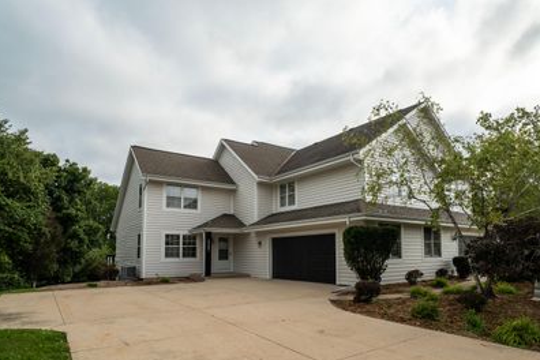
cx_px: 293
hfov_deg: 78.4
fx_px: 330
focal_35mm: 22
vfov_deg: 56.5
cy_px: 226
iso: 100
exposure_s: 1/160
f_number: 6.3
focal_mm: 17
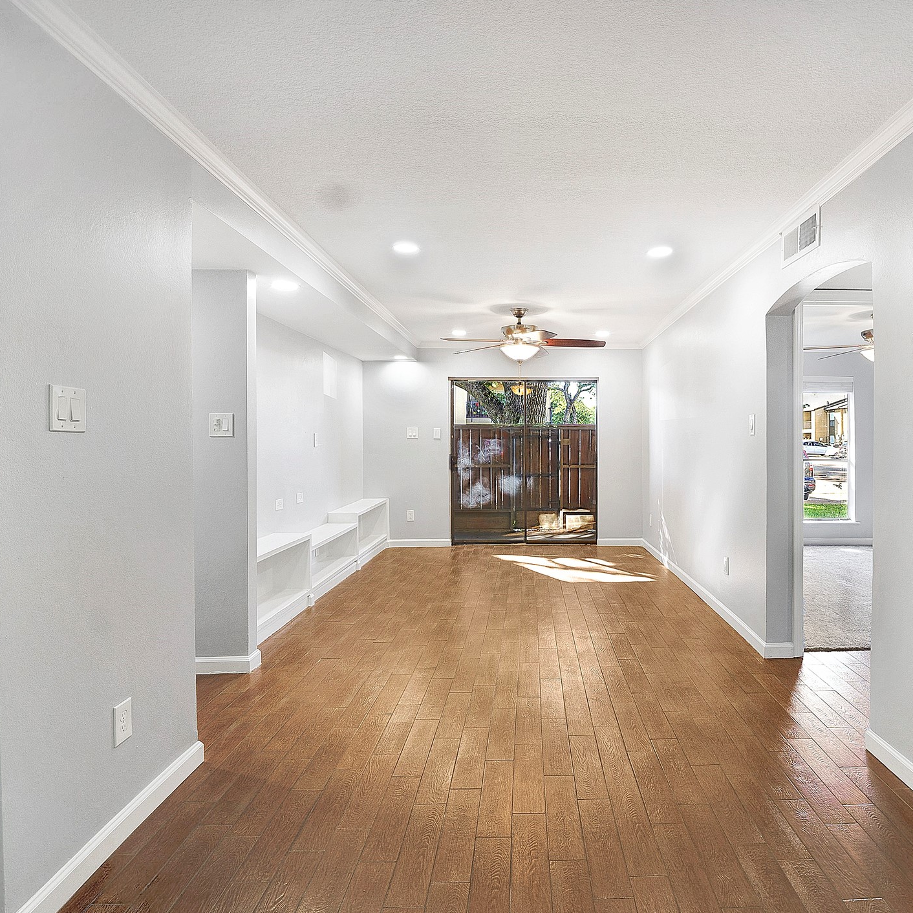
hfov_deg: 83.3
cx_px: 528
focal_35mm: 17
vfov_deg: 84.0
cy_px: 462
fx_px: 507
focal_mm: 9
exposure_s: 1/8
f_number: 6.3
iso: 100
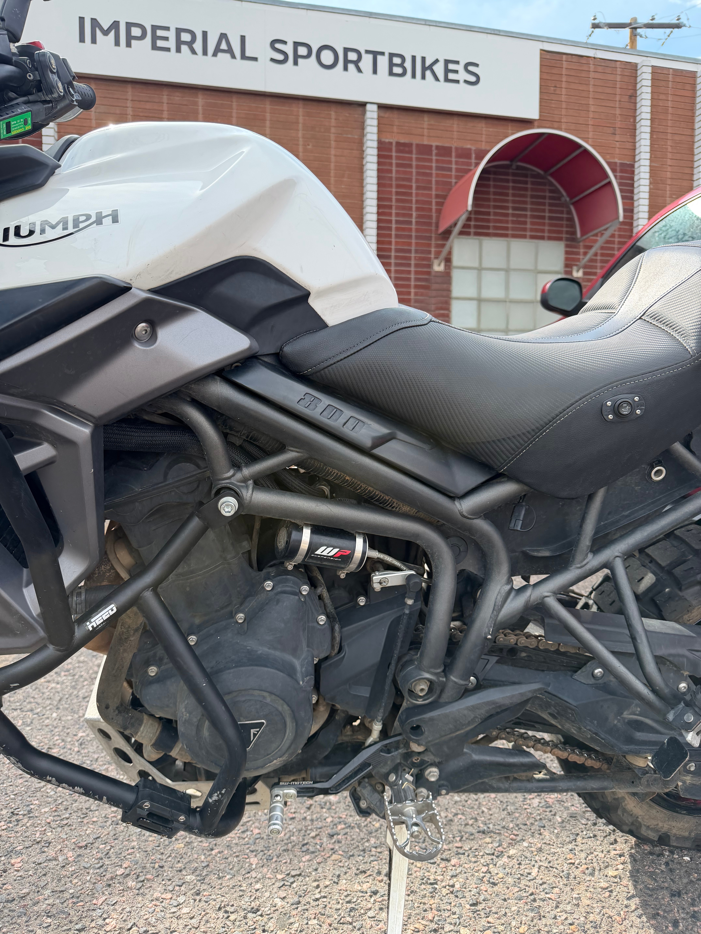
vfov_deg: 71.6
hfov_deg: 56.8
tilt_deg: -3.6
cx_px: 350
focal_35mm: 24
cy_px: 467
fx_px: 648
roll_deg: +0.7
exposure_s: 1/1553
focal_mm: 6.76
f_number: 1.78
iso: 100
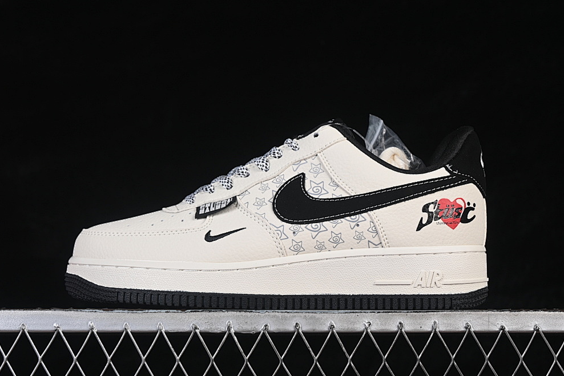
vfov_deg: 16.7
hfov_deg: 24.8
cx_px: 285
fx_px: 1285
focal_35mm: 82
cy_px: 181
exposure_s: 1/80
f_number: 8
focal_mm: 50
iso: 160
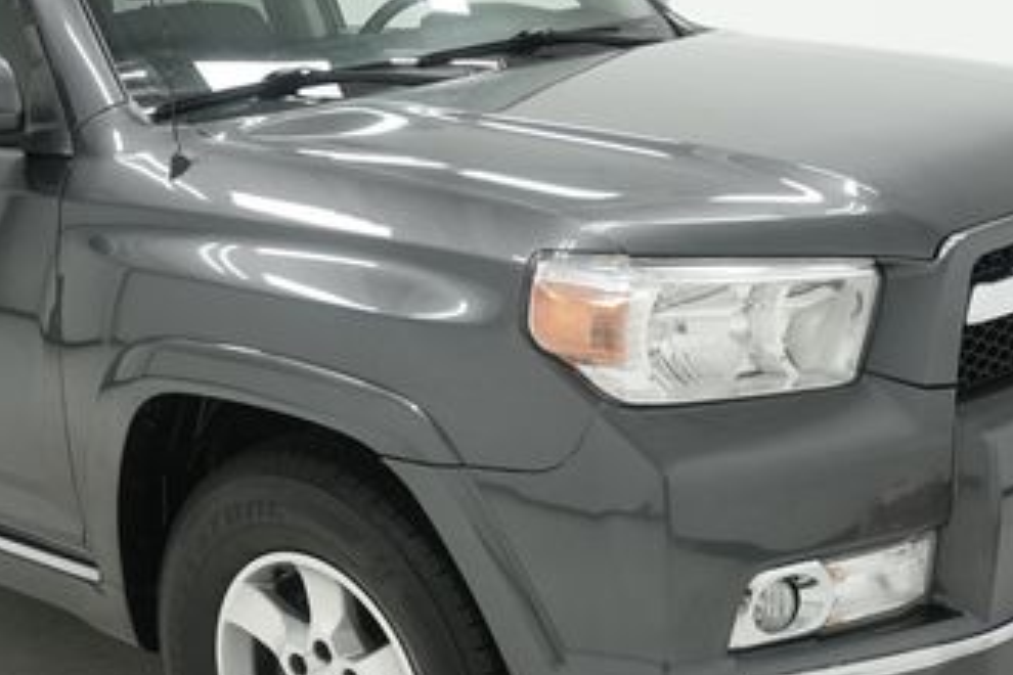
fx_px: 1857
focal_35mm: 66
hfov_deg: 30.3
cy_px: 321
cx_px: 335
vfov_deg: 20.6
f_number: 5.6
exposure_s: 1/200
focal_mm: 23
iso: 1000
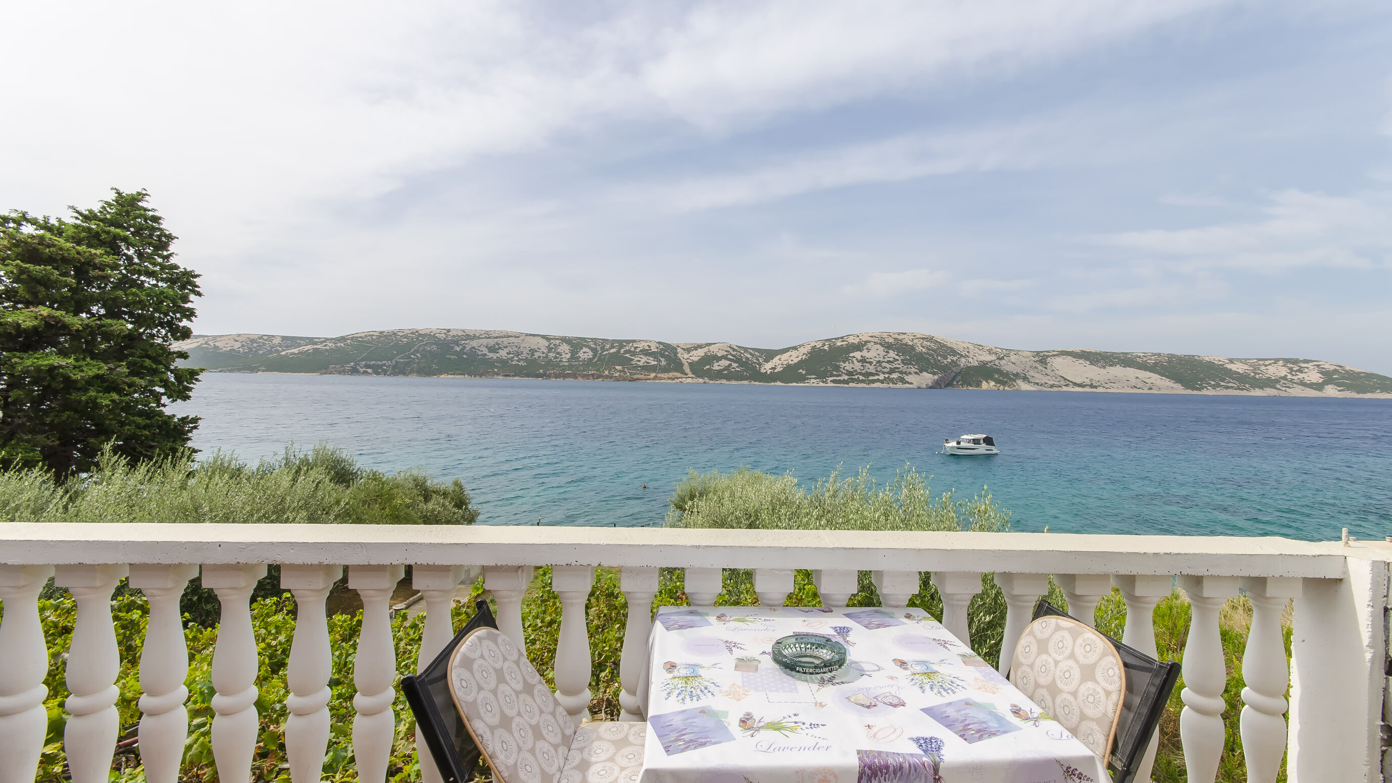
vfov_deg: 67.1
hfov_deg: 99.4
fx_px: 591
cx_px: 709
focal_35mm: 16
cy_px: 395
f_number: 11
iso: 100
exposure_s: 1/200
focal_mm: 10
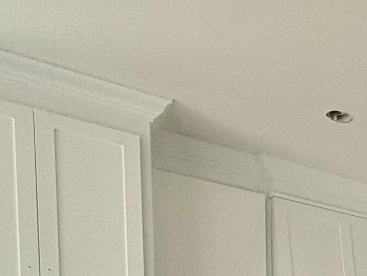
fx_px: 657
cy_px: 464
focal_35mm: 62
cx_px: 593
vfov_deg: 19.2
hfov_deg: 23.1
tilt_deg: -2.3
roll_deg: -0.8
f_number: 2.2
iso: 250
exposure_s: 1/81
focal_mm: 2.22
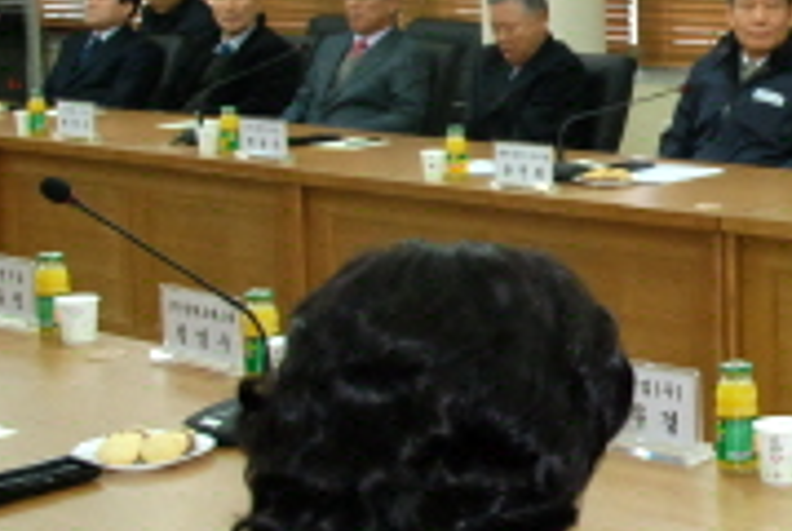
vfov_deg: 14.9
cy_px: 168
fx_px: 2027
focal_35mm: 92
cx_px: 894
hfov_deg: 20.9
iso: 1000
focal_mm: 22
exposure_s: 1/60
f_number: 5
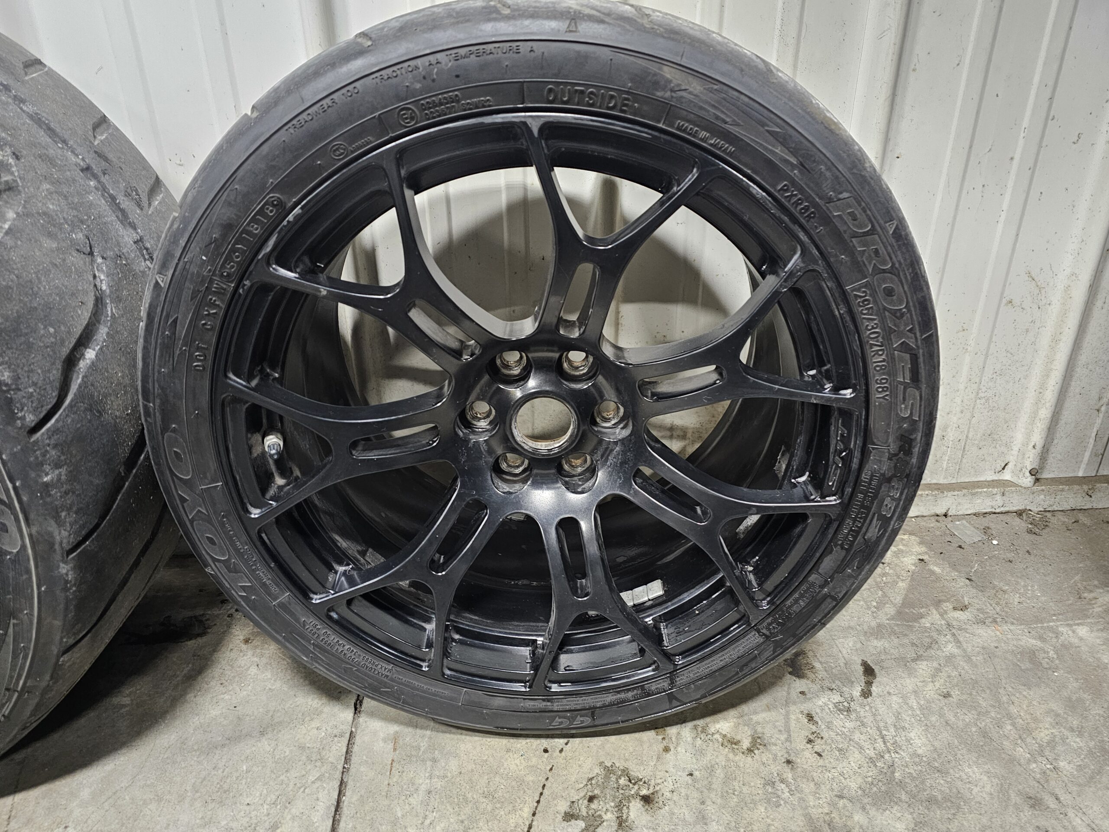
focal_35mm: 23
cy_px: 416
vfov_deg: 58.9
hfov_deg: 73.9
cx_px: 554
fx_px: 737
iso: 640
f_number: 1.7
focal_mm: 6.3
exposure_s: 1/33
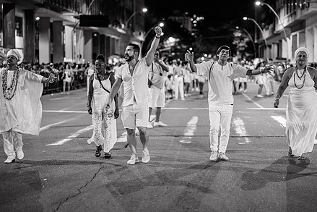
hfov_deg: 30.5
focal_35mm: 66
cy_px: 97
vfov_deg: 20.6
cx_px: 178
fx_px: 581
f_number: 1.2
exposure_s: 1/250
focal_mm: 50
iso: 2000
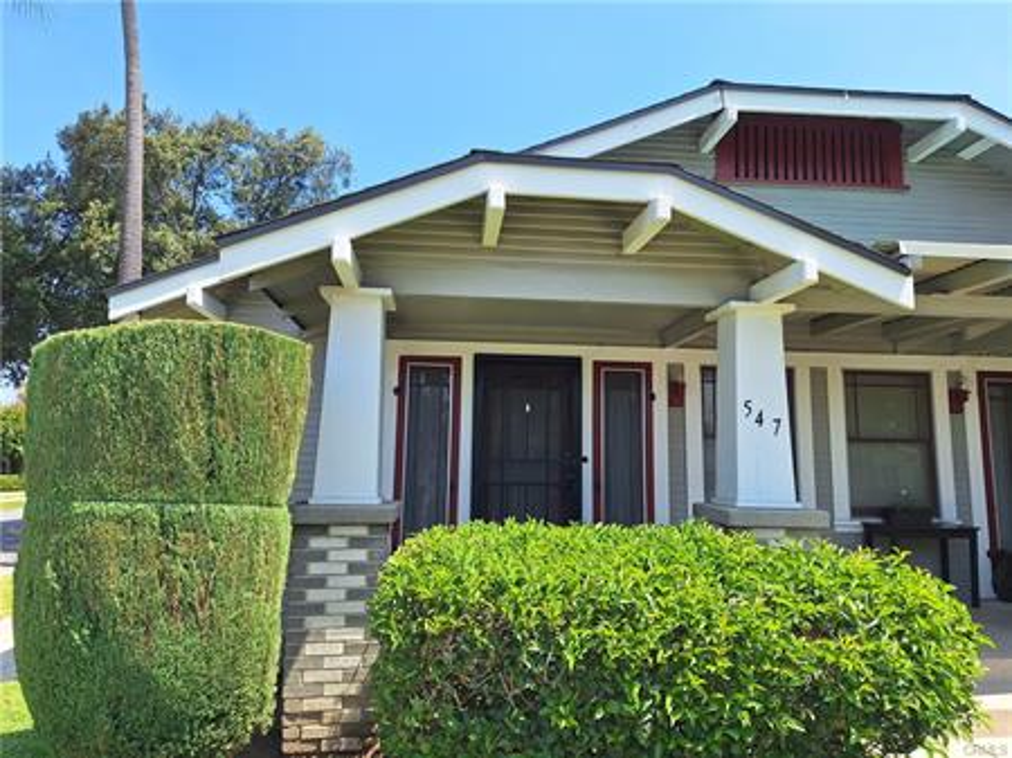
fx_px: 672
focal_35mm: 23
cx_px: 506
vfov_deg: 58.8
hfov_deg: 74.0
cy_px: 379
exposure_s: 1/1357
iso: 40
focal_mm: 5.54
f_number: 1.8
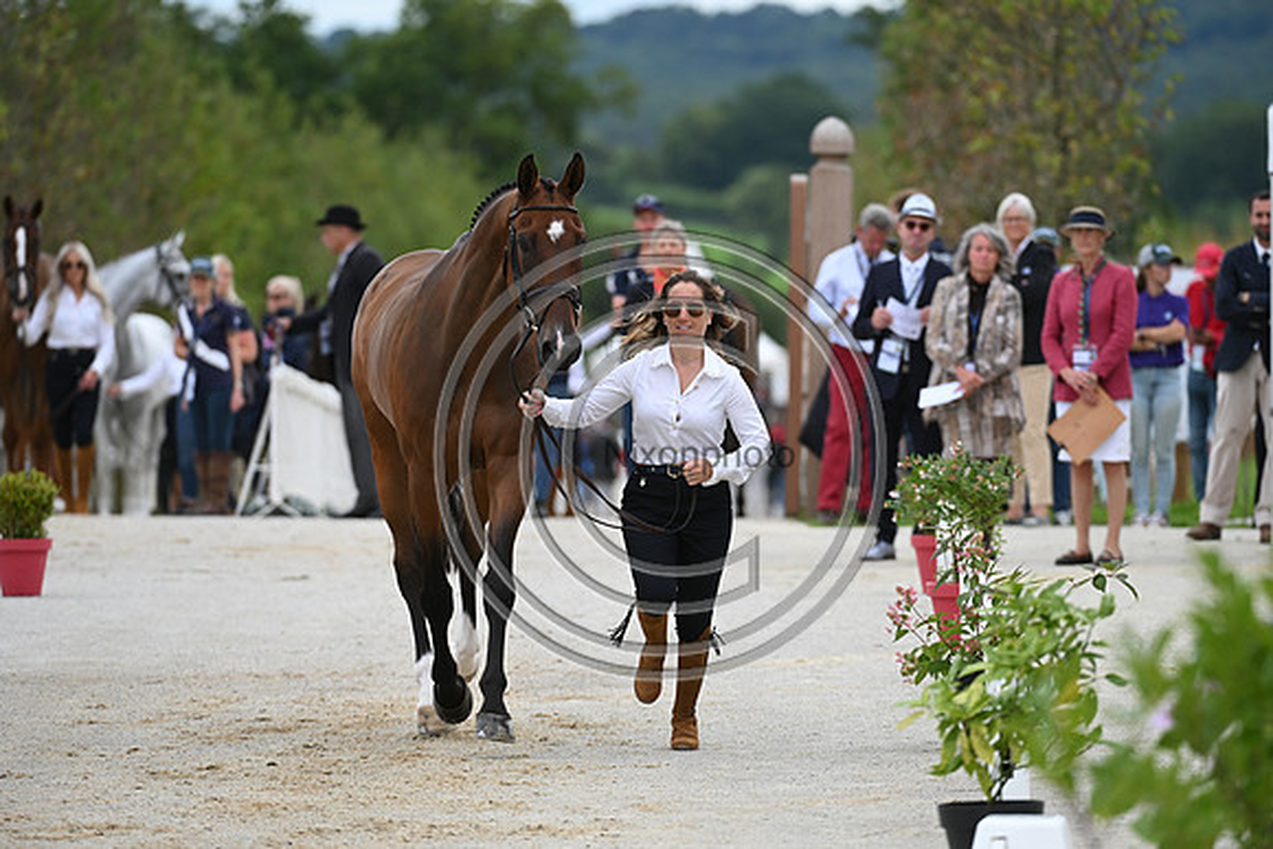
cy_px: 424
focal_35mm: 340
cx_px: 636
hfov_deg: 6.1
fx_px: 12025
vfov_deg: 4.0
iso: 500
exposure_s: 1/1600
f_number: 5.6
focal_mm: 340
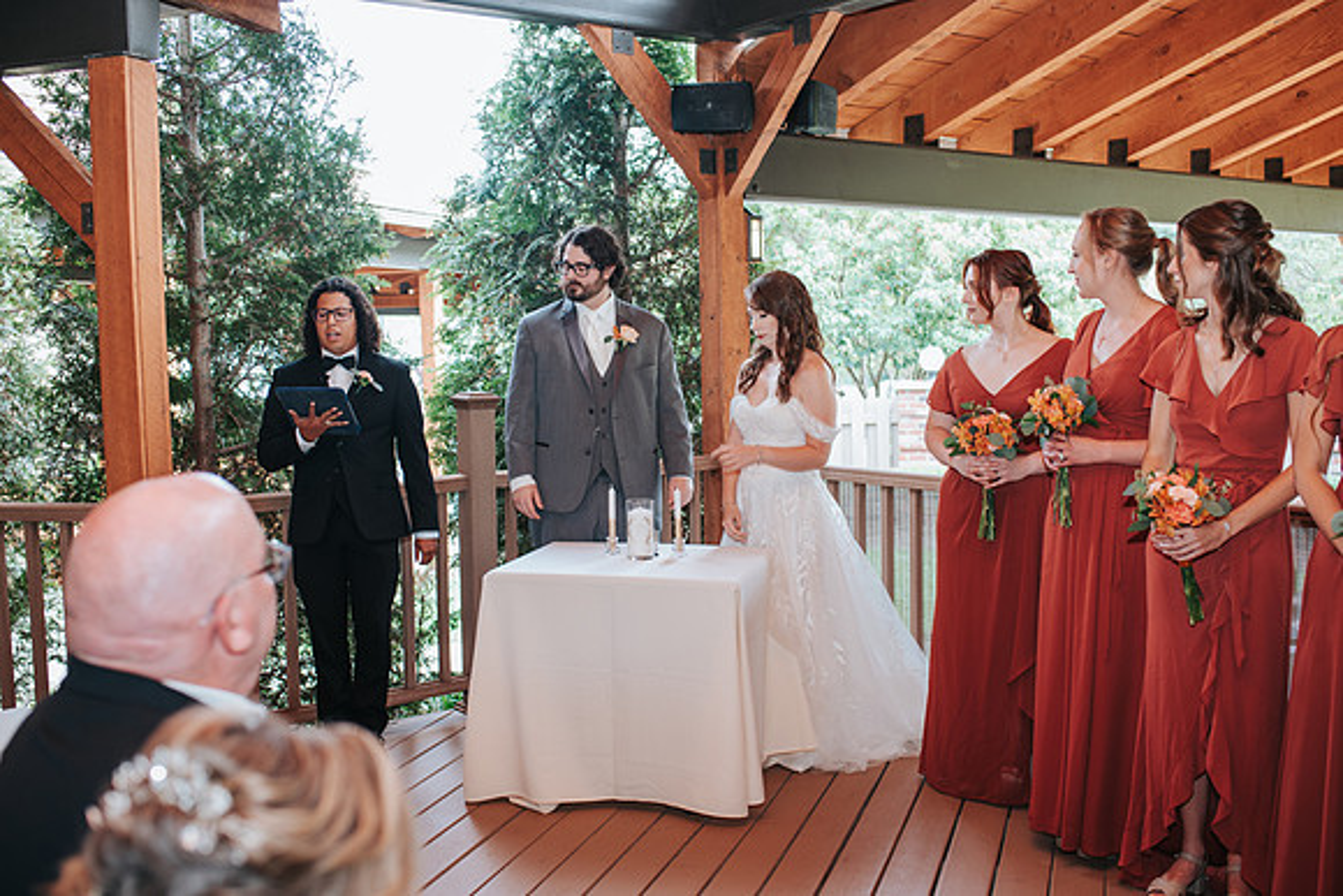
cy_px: 448
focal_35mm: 38
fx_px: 1413
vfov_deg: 35.2
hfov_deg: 50.8
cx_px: 672
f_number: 3.2
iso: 280
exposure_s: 1/125
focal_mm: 35
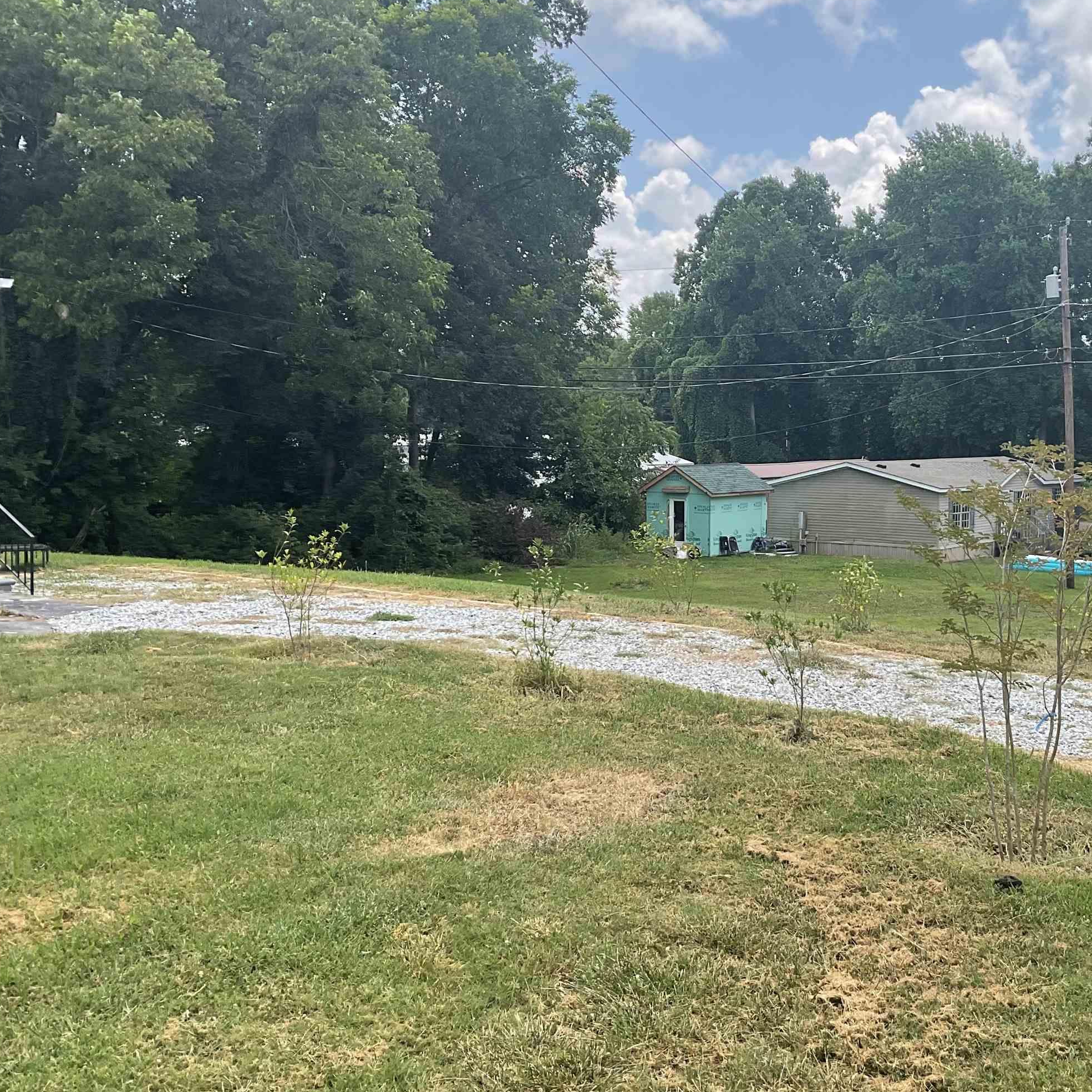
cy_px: 533
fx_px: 1428
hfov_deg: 41.2
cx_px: 755
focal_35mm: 40
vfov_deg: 41.9
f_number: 1.8
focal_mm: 3
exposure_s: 1/642
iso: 16
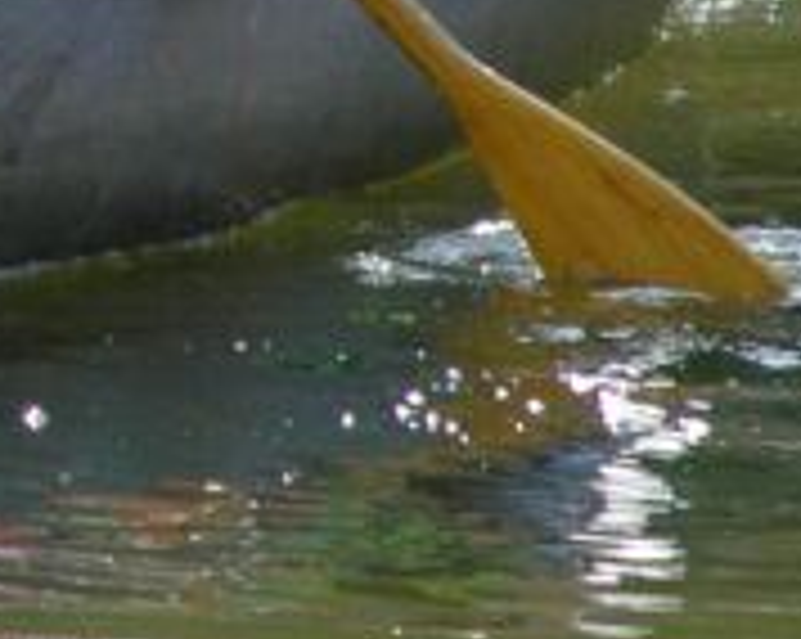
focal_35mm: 1539
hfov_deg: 1.3
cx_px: -896
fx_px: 36444
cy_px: -371
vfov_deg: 1.0
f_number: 8
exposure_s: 1/200
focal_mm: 190
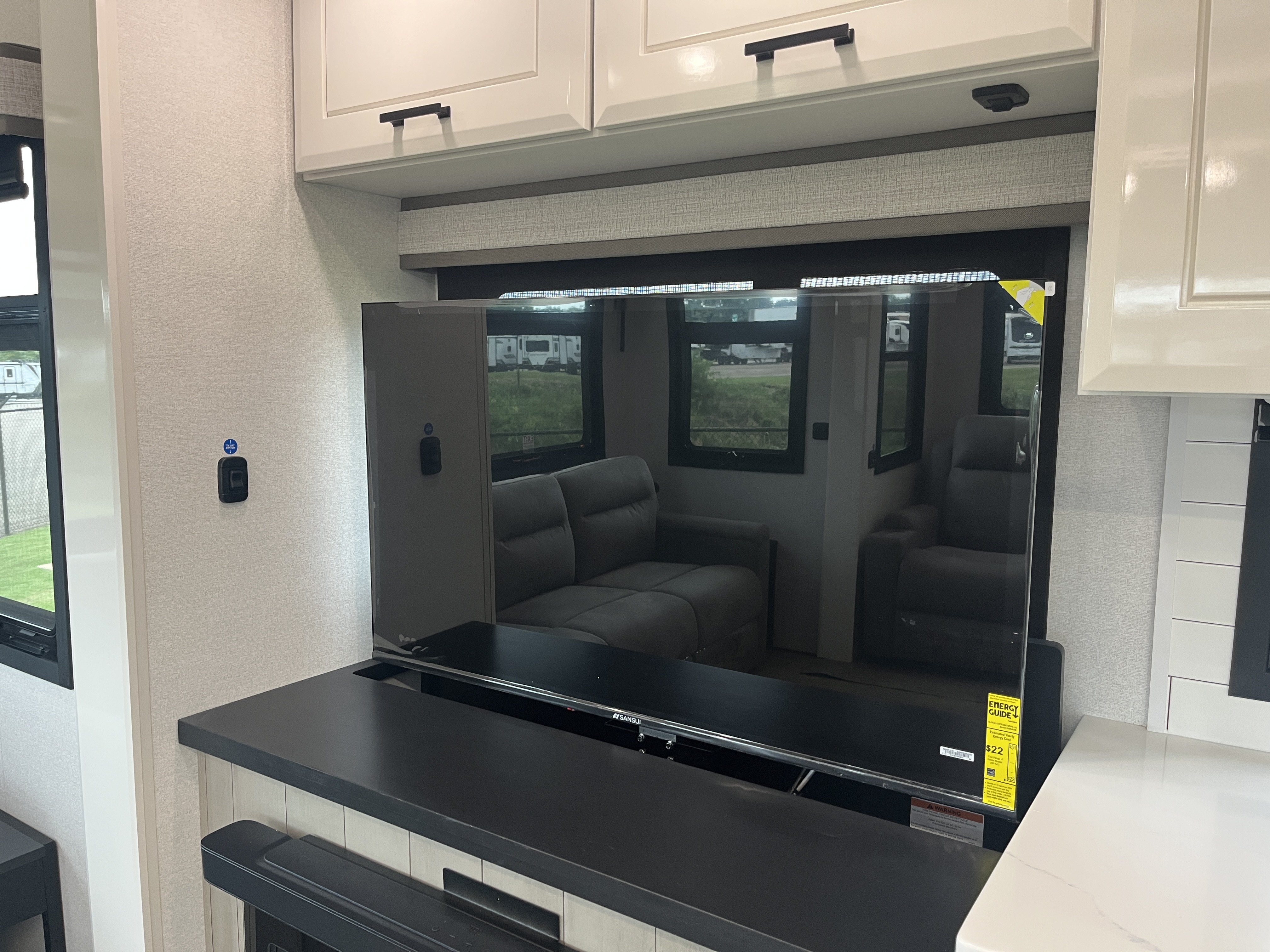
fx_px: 954
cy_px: 476
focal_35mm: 26
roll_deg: -0.3
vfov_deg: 53.1
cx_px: 635
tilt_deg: -6.5
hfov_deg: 67.3
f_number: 1.6
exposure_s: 1/66
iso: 125
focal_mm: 5.1
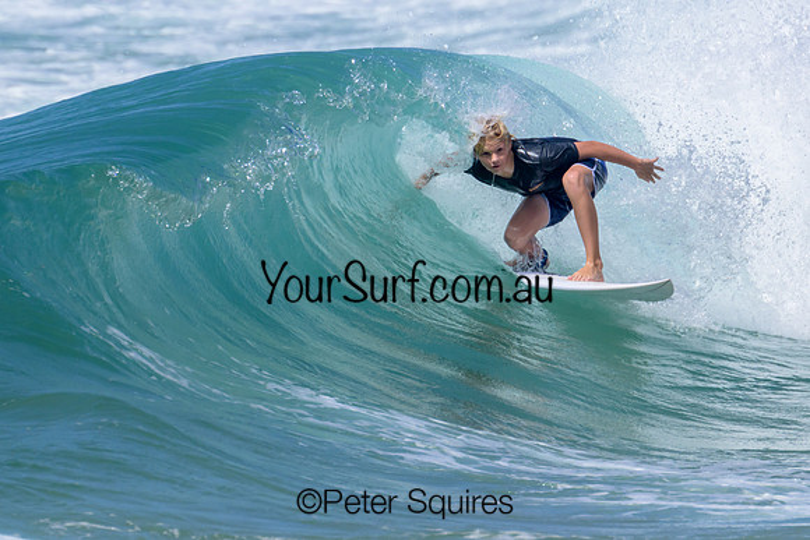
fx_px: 24458
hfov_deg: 1.9
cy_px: 237
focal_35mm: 1087
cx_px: 550
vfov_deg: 1.3
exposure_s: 1/2000
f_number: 11
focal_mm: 800
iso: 720
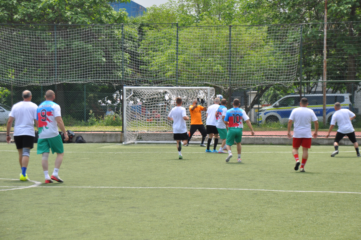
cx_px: 180
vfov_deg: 10.7
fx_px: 1277
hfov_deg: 16.1
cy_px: 120
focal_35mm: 128
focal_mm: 85
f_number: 5.6
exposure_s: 1/500
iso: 280
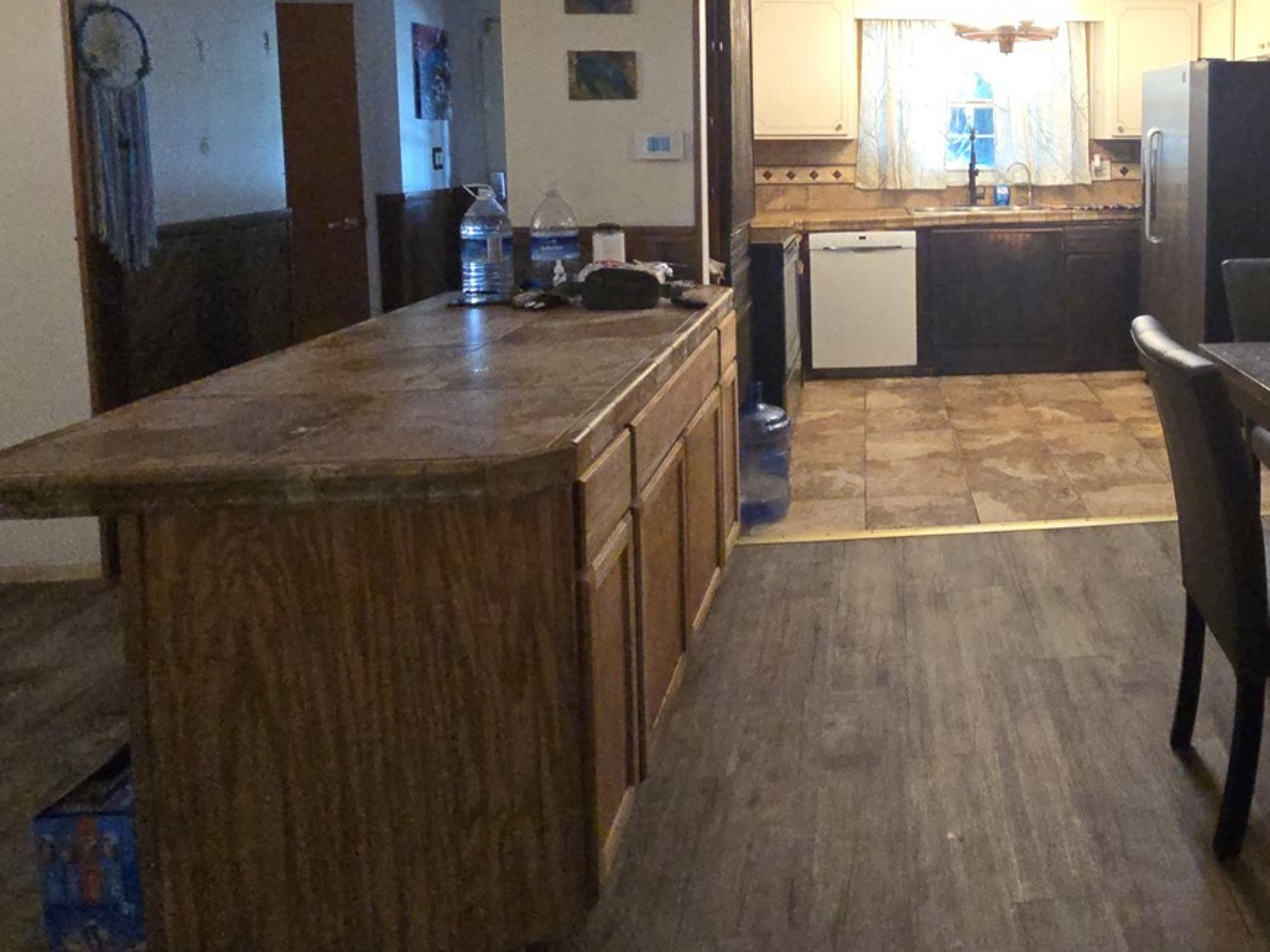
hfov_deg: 66.2
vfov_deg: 53.5
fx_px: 880
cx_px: 984
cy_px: 208
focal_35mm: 24
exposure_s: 1/60
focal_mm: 2.2
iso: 640
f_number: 2.2
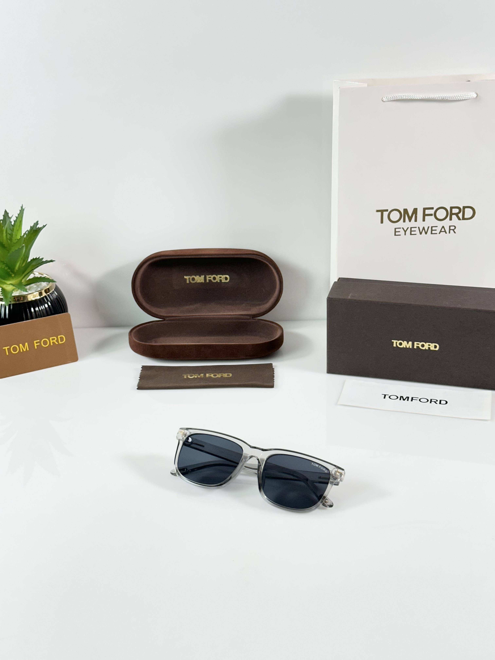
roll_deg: +2.1
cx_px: 248
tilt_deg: -24.5
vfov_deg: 39.7
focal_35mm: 48
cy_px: 330
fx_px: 915
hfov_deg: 30.3
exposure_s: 1/100
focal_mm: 6.86
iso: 80
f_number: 1.78
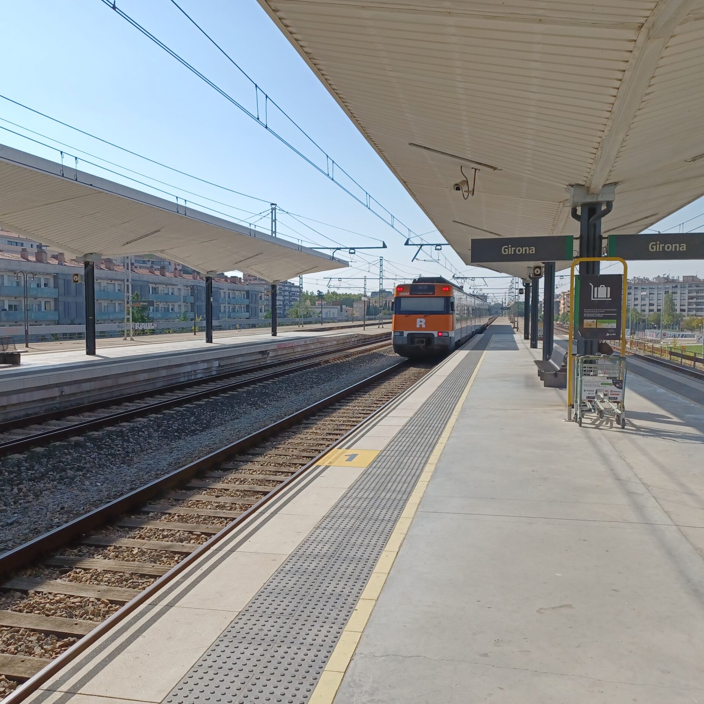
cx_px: 339
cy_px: 350
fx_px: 690
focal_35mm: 30
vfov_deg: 54.0
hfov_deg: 54.0
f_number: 1.8
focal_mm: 4.6
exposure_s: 1/787
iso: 32
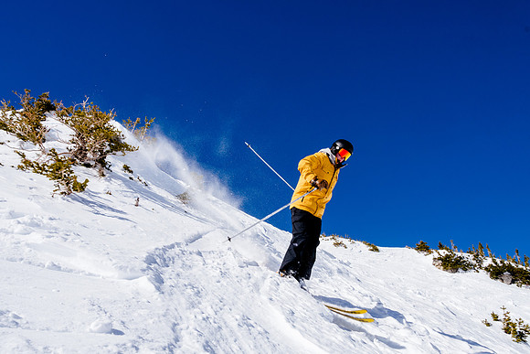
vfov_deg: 48.0
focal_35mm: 27
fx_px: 398
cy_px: 177
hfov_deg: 67.4
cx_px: 265
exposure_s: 1/640
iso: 400
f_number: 11
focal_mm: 18
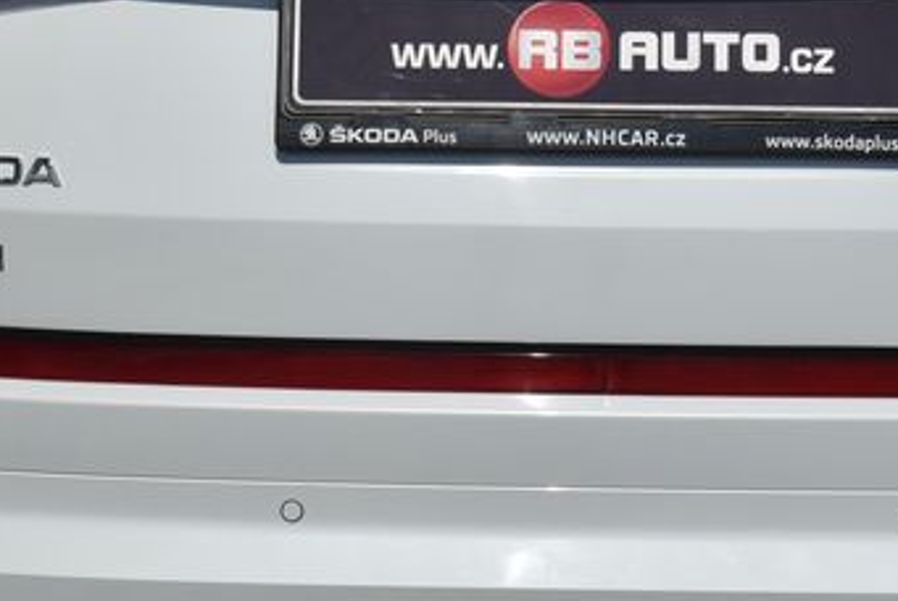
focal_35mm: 132
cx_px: 537
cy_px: 95
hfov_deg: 15.5
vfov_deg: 10.4
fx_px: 3295
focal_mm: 44
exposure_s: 1/800
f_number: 14
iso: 500
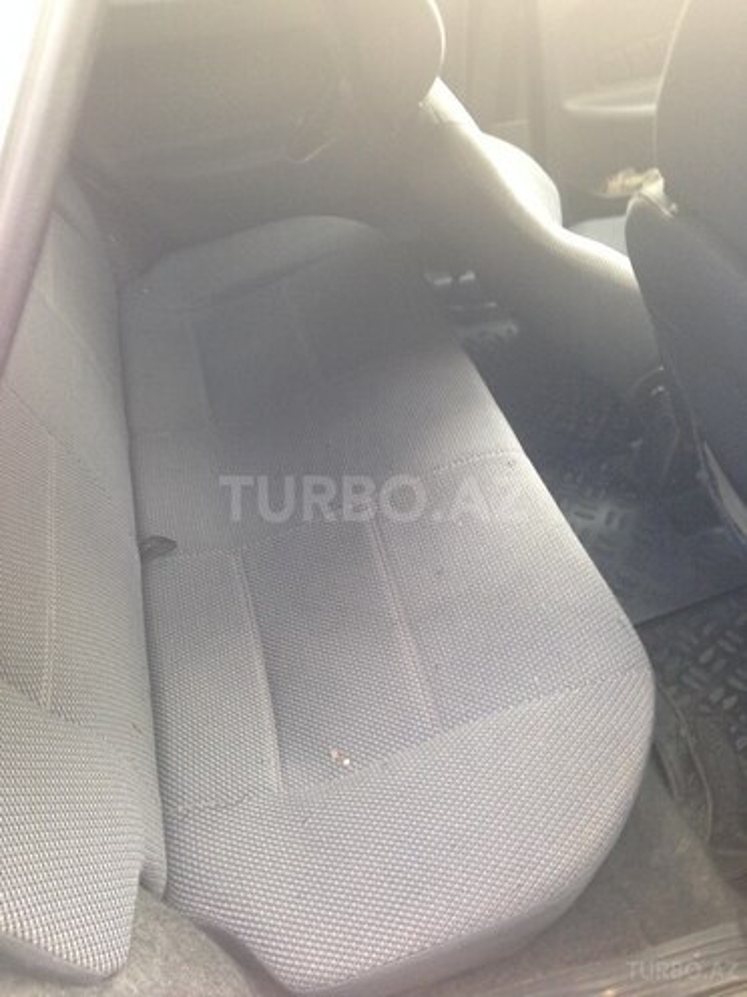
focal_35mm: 33
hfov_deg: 42.9
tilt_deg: -42.2
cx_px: 374
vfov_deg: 55.4
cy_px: 498
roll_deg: -12.2
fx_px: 950
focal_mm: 4.12
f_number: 2.4
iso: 80
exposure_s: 1/20
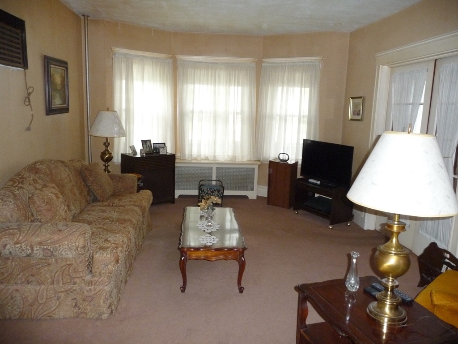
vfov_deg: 49.7
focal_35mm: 28
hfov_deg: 63.4
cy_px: 172
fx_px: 370
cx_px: 229
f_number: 3.3
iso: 500
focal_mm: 4.7
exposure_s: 1/30
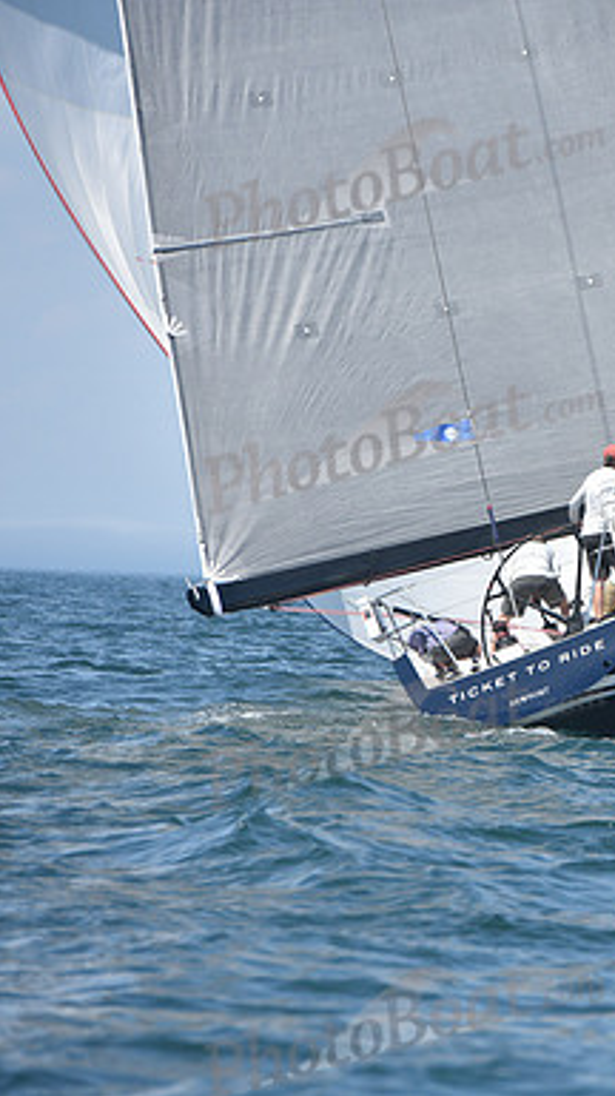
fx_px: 9179
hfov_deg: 3.8
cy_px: 548
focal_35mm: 316
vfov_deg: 6.8
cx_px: 755
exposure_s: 1/1600
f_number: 6.3
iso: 320
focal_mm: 200
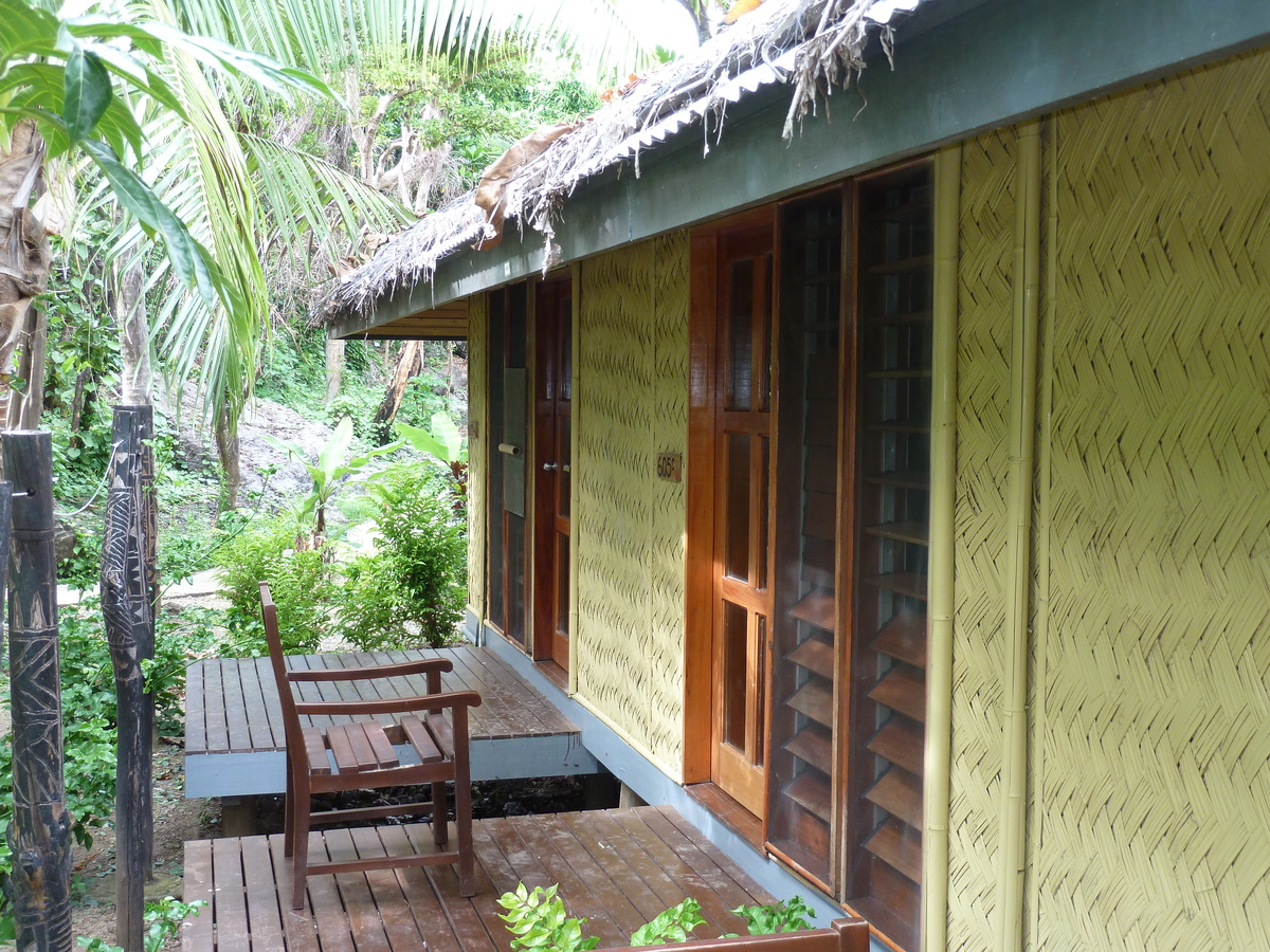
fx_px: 1468
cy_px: 476
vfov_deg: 36.0
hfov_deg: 46.8
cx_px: 635
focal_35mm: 40
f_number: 3.6
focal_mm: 6.5
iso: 100
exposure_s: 1/30
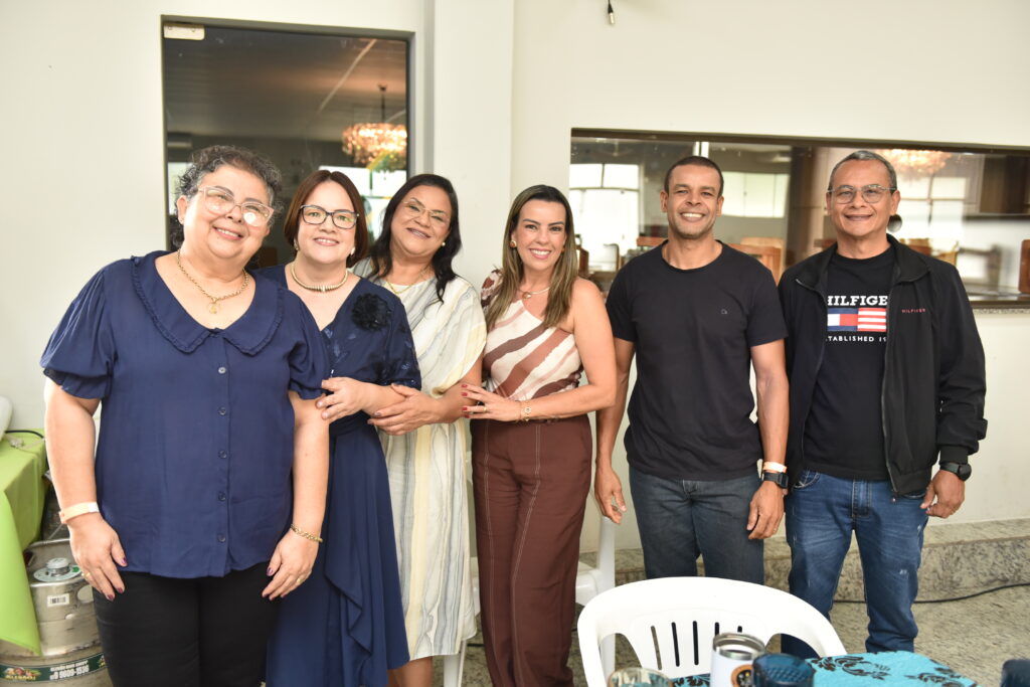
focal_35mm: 32
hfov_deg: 58.7
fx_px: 916
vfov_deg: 41.1
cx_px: 515
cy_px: 344
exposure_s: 1/125
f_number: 2.8
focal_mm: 32
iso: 1600
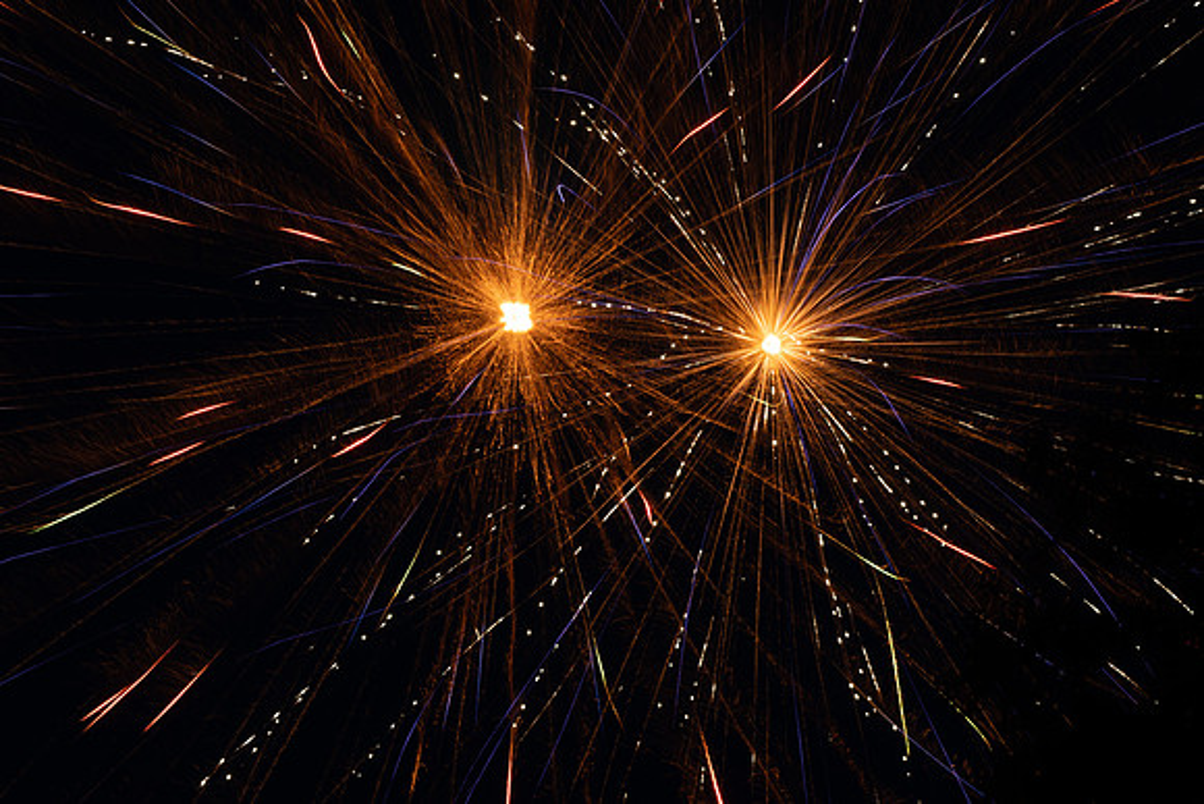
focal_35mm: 70
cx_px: 602
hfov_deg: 28.8
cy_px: 402
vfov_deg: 19.5
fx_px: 2342
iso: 200
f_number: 11
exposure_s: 2.3
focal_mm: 70
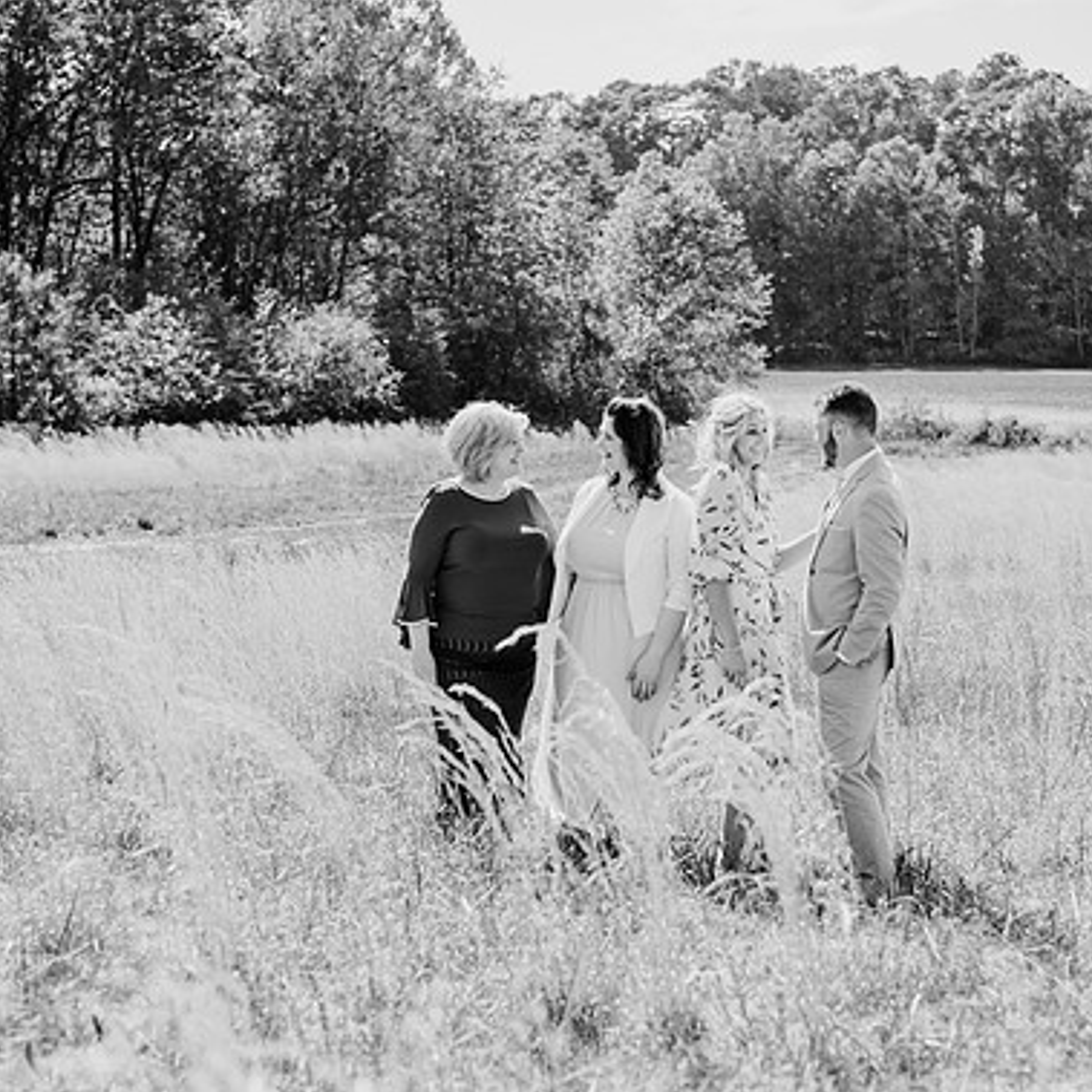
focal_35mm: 65
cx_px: 605
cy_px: 555
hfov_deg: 26.5
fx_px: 2320
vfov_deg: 26.5
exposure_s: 1/1000
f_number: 2.8
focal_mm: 50
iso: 100
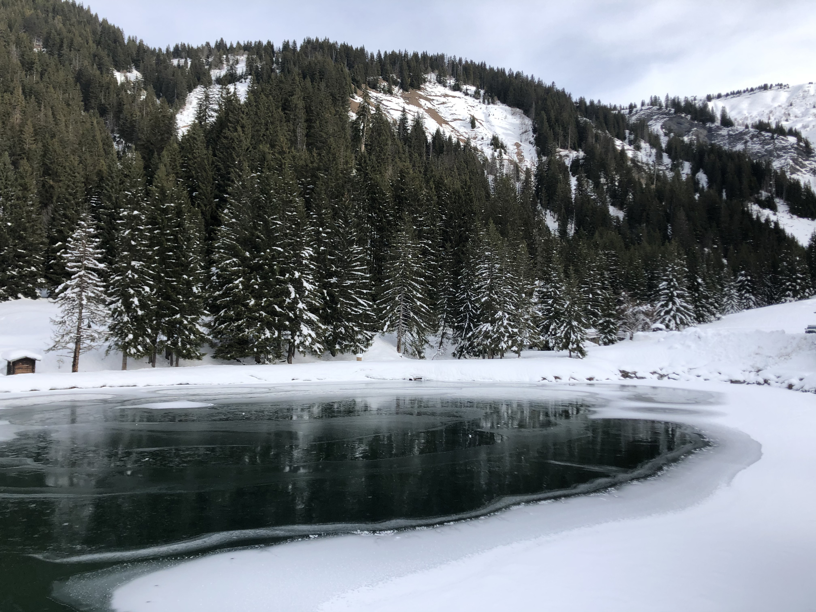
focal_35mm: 28
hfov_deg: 63.4
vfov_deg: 49.7
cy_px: 306
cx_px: 408
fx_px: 660
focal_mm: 4
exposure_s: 1/960
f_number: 1.8
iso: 20
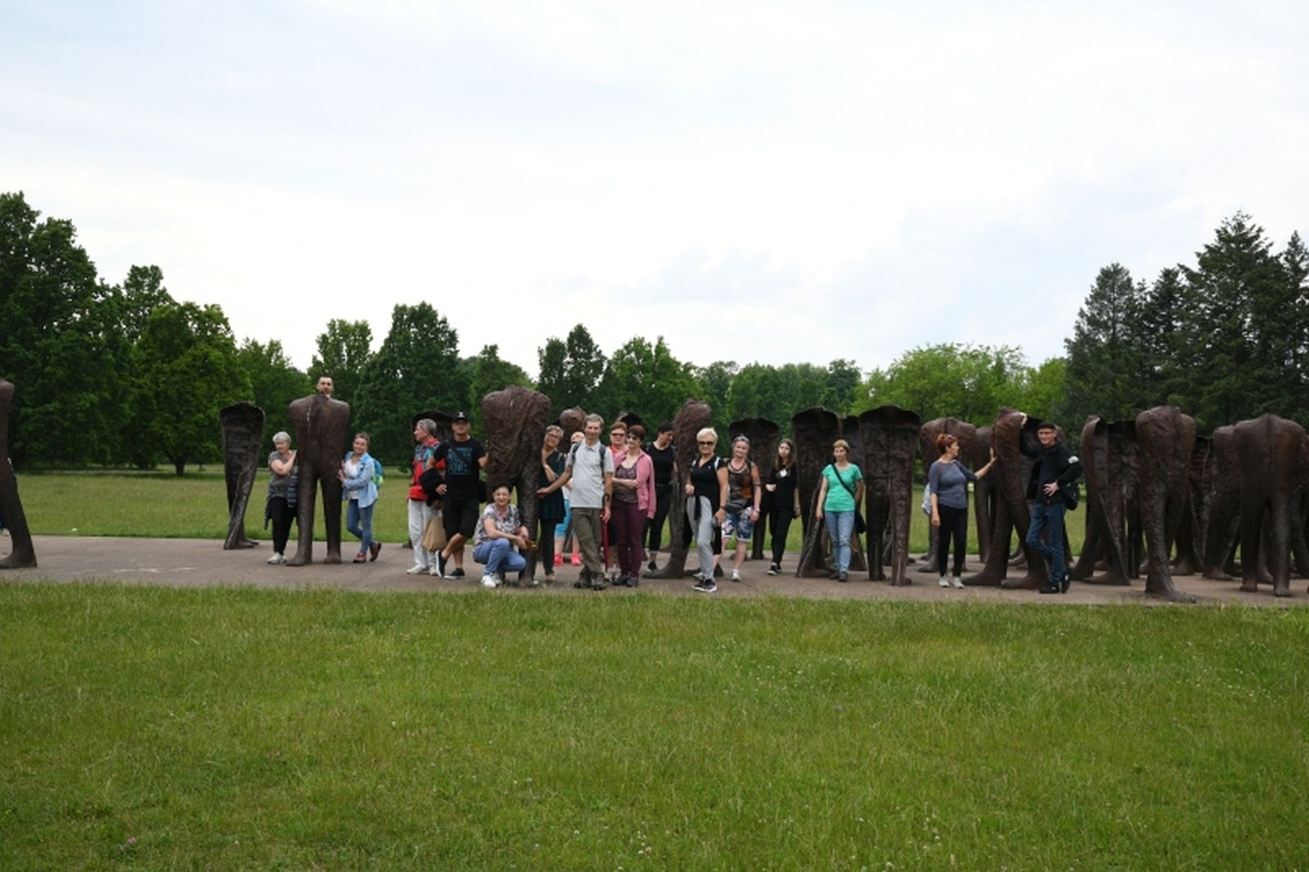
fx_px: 1236
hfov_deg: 55.8
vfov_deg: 38.9
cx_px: 654
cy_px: 436
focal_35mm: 34
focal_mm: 34
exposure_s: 1/250
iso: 800
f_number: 11
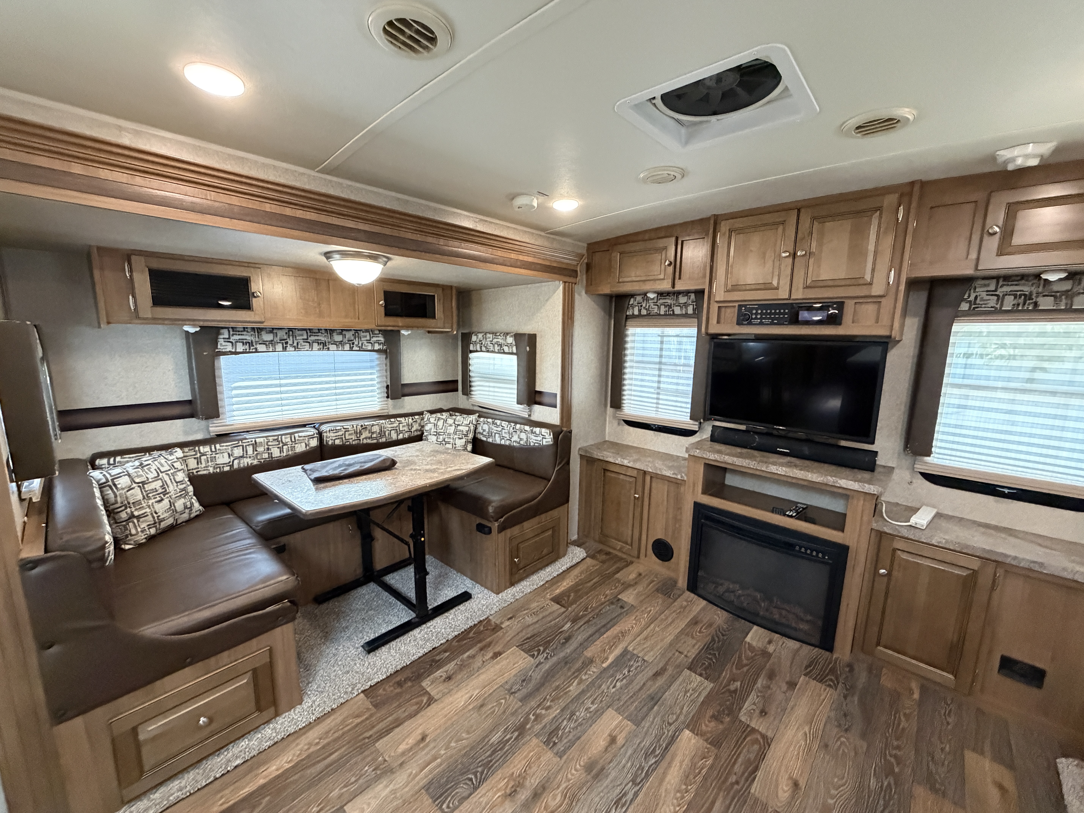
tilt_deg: -10.5
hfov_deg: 102.1
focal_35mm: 14
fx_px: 438
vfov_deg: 85.7
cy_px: 406
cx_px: 542
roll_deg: +0.2
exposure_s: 1/60
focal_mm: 2.22
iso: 800
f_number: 2.2
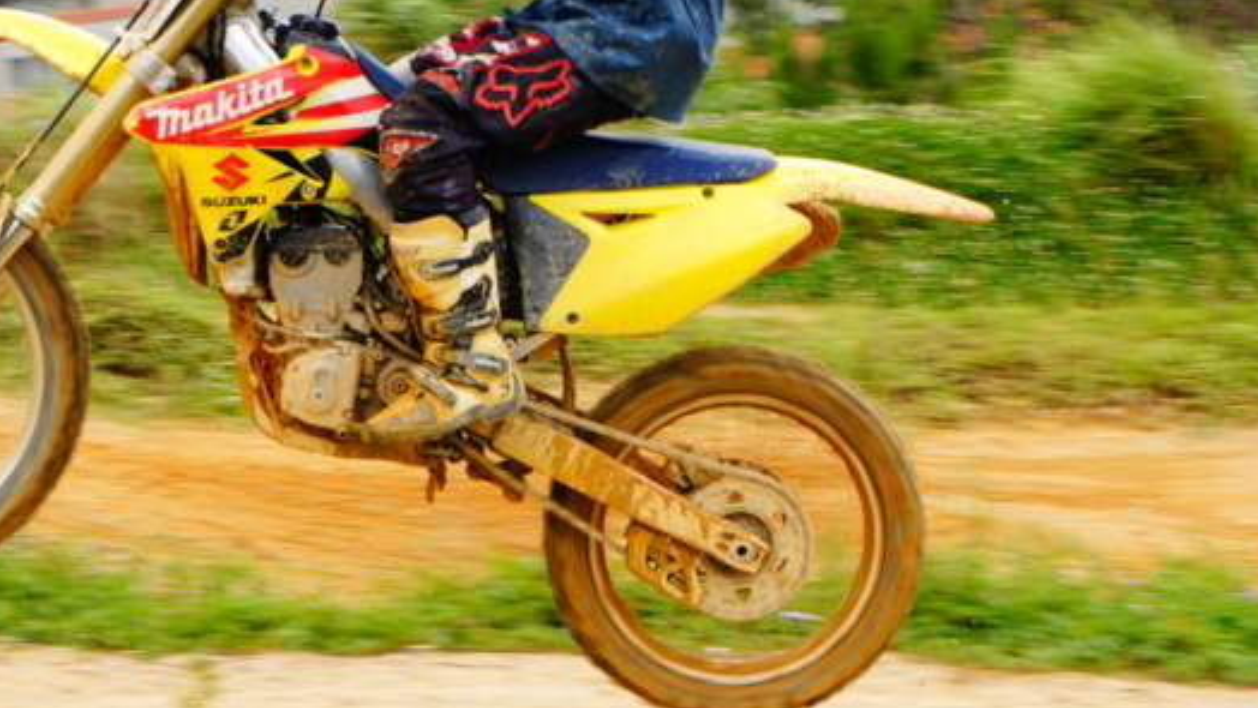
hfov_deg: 16.3
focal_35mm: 132
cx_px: 475
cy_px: 173
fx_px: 4397
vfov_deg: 9.2
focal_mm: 55
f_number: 8
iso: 200
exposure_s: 1/200
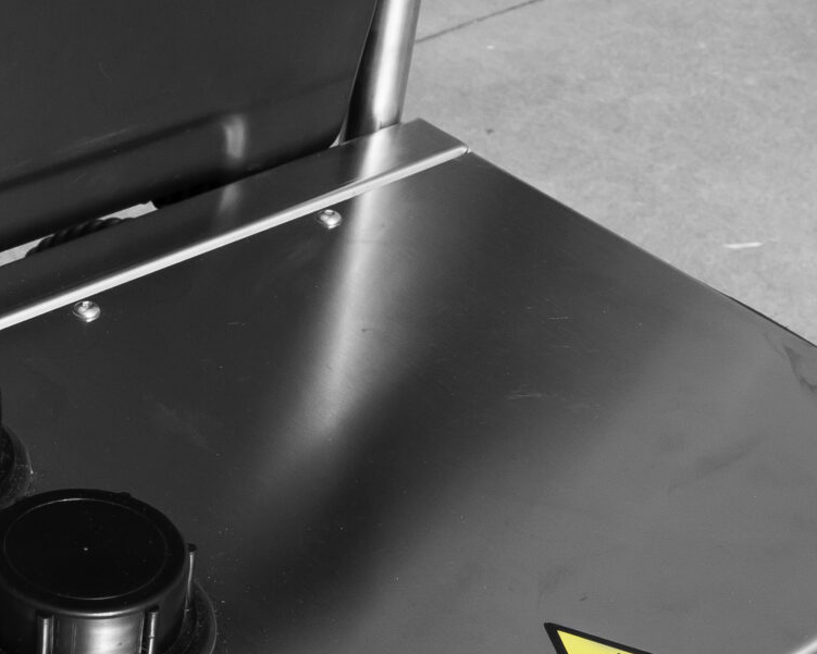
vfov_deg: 18.5
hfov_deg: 23.2
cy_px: 711
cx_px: 86
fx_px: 1935
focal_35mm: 80
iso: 125
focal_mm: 9.12
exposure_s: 1/1000
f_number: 5
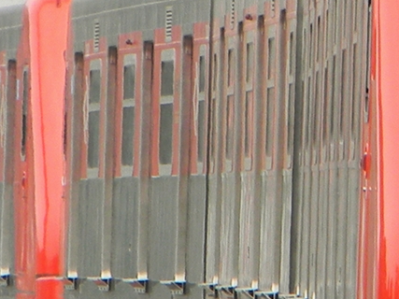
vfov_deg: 1.2
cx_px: 484
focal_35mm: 1256
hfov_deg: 1.6
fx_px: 14473
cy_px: 93
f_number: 5.4
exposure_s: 1/171
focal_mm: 60.7
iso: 80
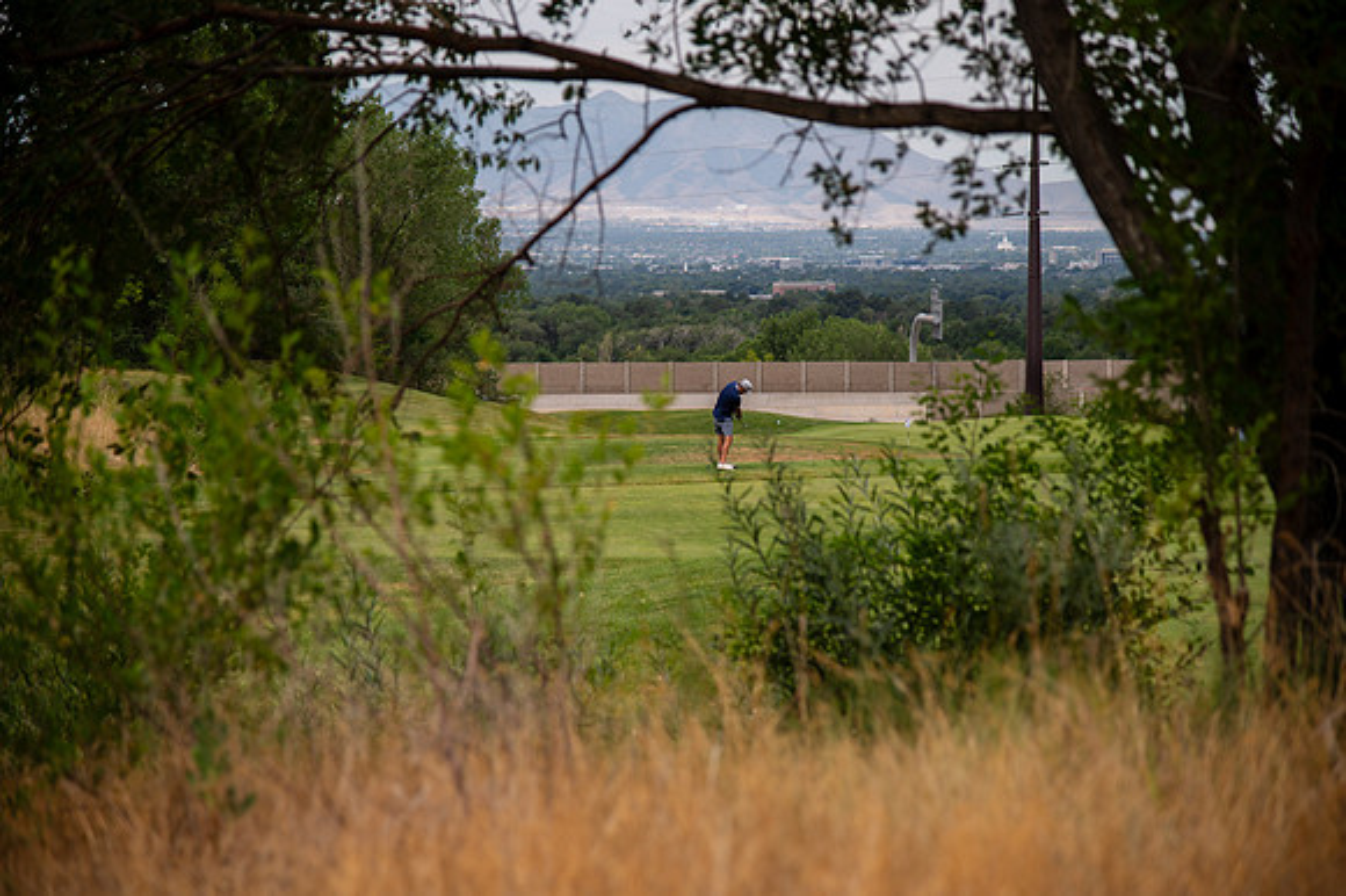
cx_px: 673
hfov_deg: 20.8
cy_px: 448
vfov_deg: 13.9
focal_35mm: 98
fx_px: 3662
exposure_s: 1/3200
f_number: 4
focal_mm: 98
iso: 200
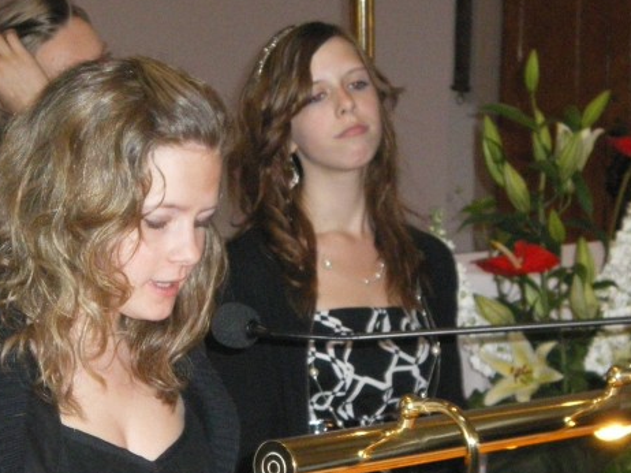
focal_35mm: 133
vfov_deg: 11.1
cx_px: 188
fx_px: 2423
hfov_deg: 14.8
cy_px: 309
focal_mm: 14.3
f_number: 5.1
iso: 800
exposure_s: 1/80
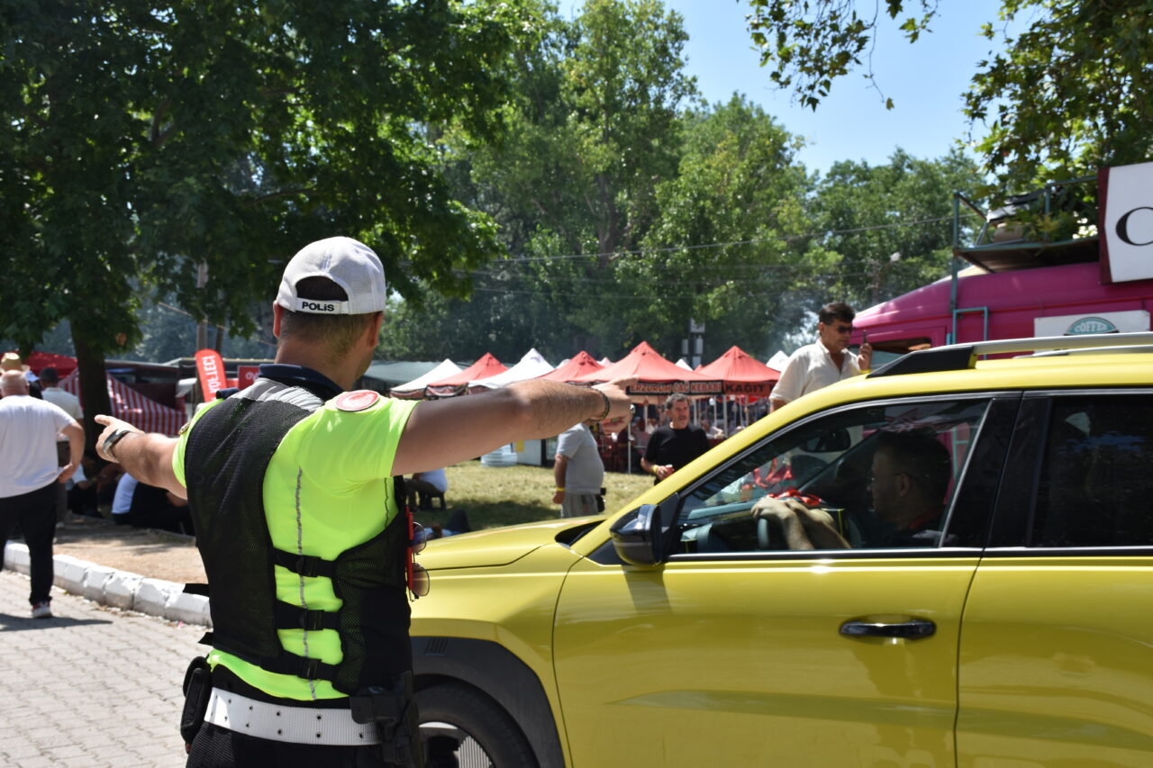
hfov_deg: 43.6
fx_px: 1441
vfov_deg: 29.9
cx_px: 576
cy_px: 384
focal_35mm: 45
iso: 200
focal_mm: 30
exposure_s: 1/500
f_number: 8
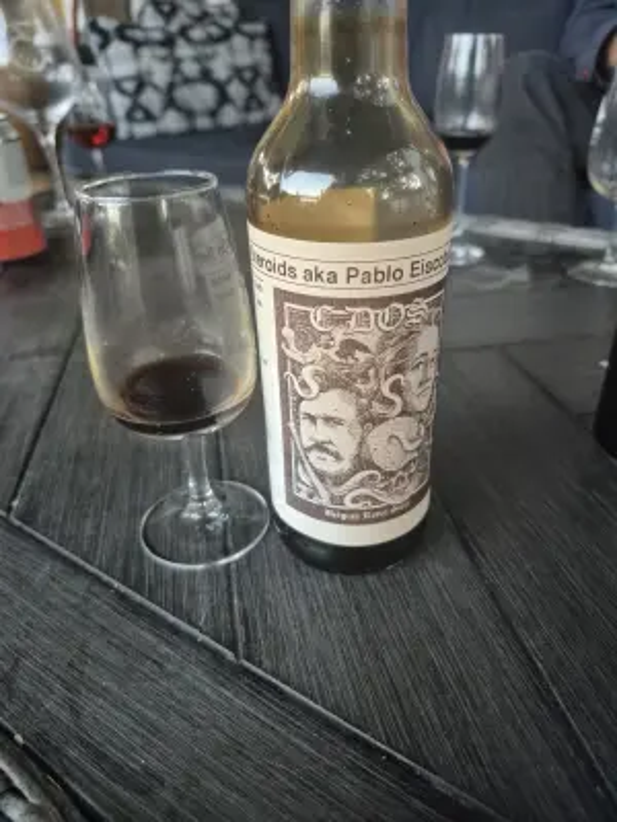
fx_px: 547
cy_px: 411
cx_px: 308
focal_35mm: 23
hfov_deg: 58.9
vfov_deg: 73.9
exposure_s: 1/120
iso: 1000
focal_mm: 5.4
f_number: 1.8
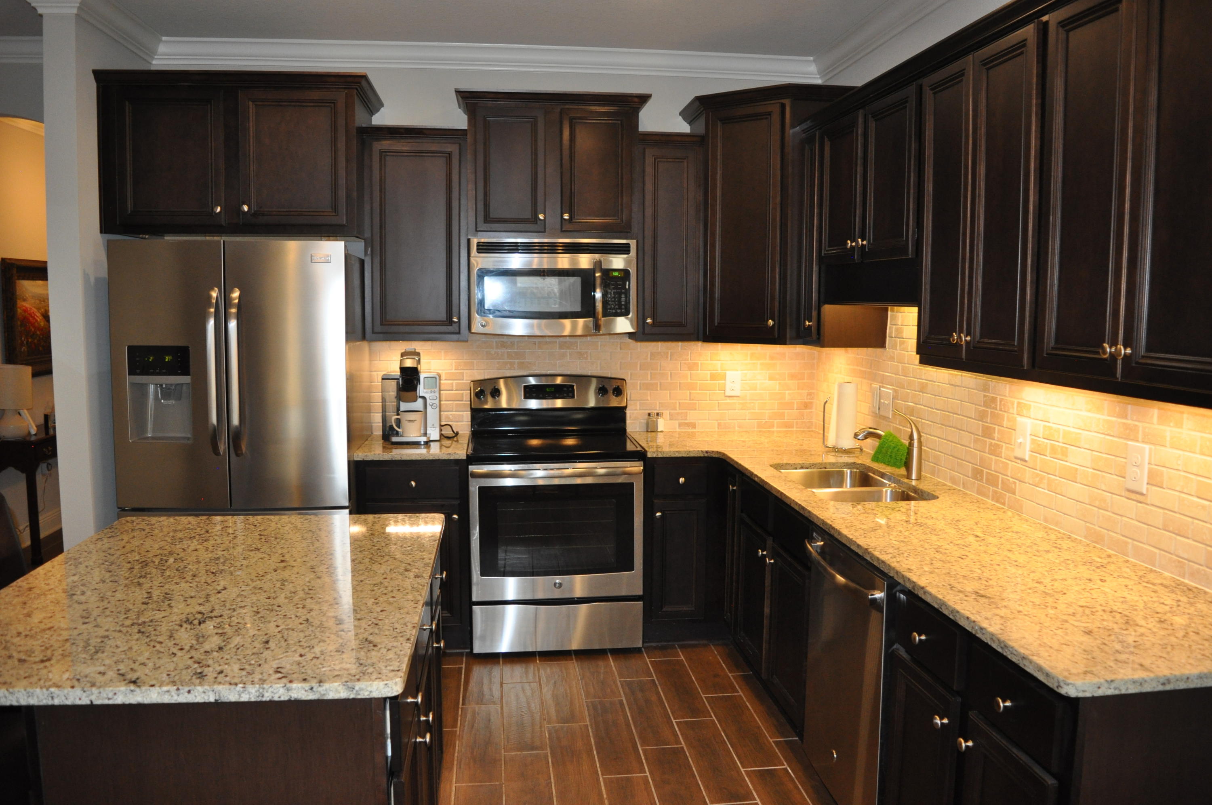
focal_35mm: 27
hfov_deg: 67.4
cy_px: 402
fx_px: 908
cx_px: 606
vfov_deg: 47.8
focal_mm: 18
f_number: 3.5
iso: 800
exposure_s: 1/100
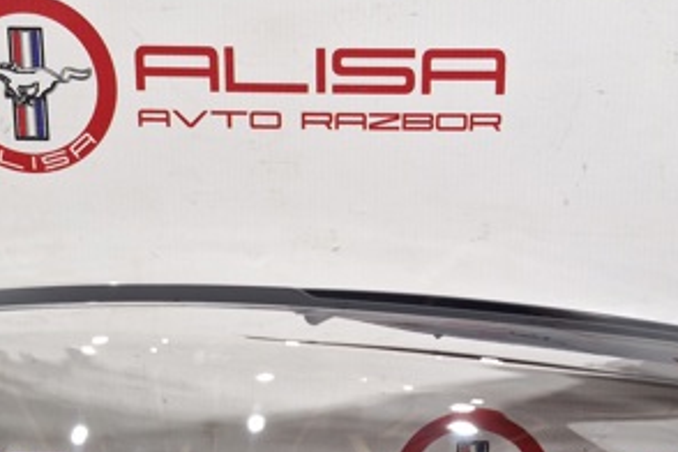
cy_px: 334
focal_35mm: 52
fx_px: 979
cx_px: 367
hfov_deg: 38.2
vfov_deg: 25.7
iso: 320
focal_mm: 5.54
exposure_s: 1/100
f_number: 1.8
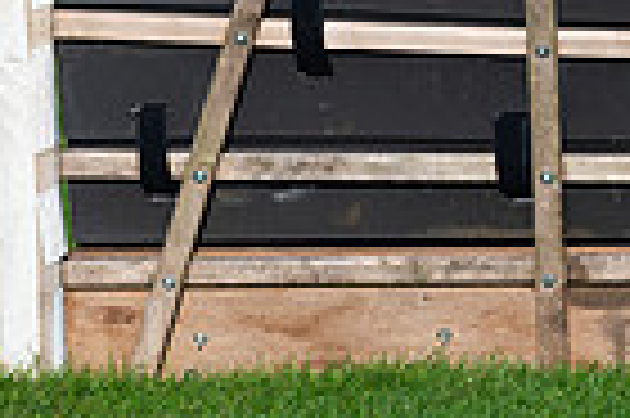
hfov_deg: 2.0
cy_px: -403
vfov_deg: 1.3
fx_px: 17794
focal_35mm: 1018
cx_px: 1029
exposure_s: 1/5000
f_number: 3.5
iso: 250
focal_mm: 200
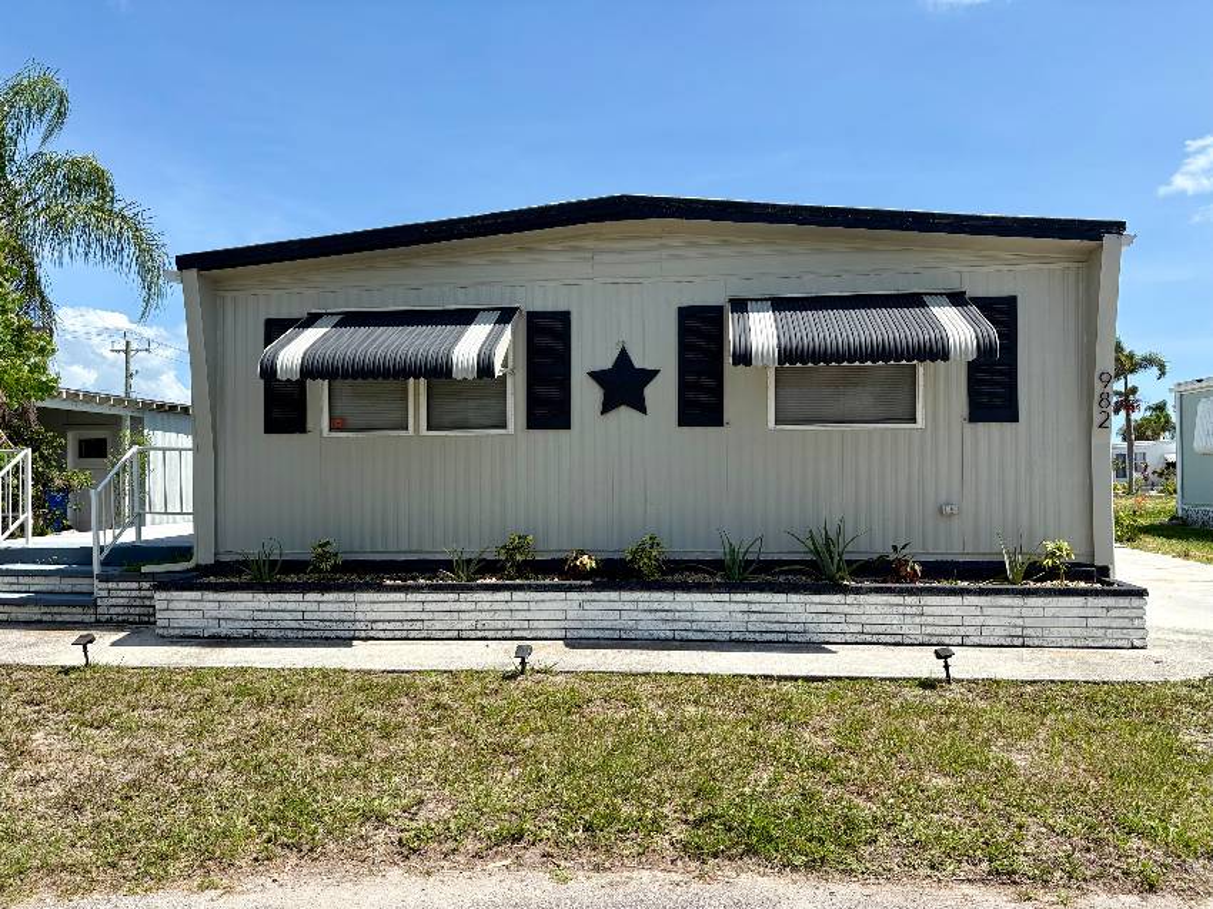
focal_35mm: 26
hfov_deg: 67.3
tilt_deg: +1.4
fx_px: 911
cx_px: 606
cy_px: 454
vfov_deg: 53.0
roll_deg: +0.6
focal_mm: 5.96
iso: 50
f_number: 1.6
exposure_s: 1/2985
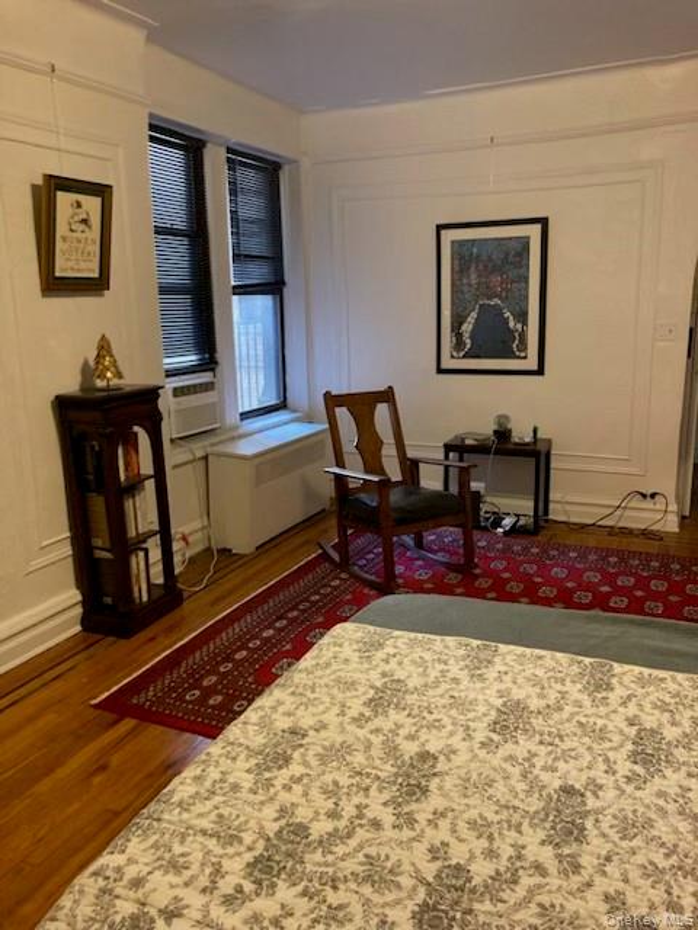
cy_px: 465
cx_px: 349
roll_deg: +0.8
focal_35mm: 28
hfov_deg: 49.7
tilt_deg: -8.4
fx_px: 753
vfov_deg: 63.4
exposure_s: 1/40
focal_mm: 3.99
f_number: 1.8
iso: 250
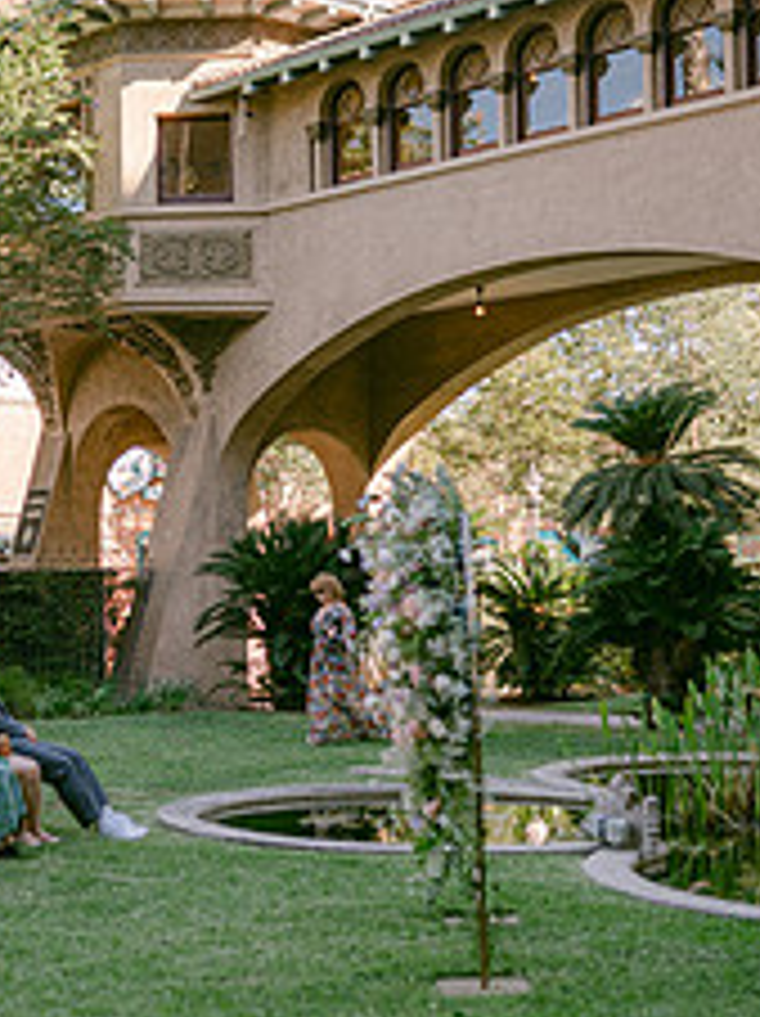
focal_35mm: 67
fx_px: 1965
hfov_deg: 21.6
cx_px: 137
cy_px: 490
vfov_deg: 29.0
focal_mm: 35
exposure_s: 1/3200
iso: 100
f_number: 1.4
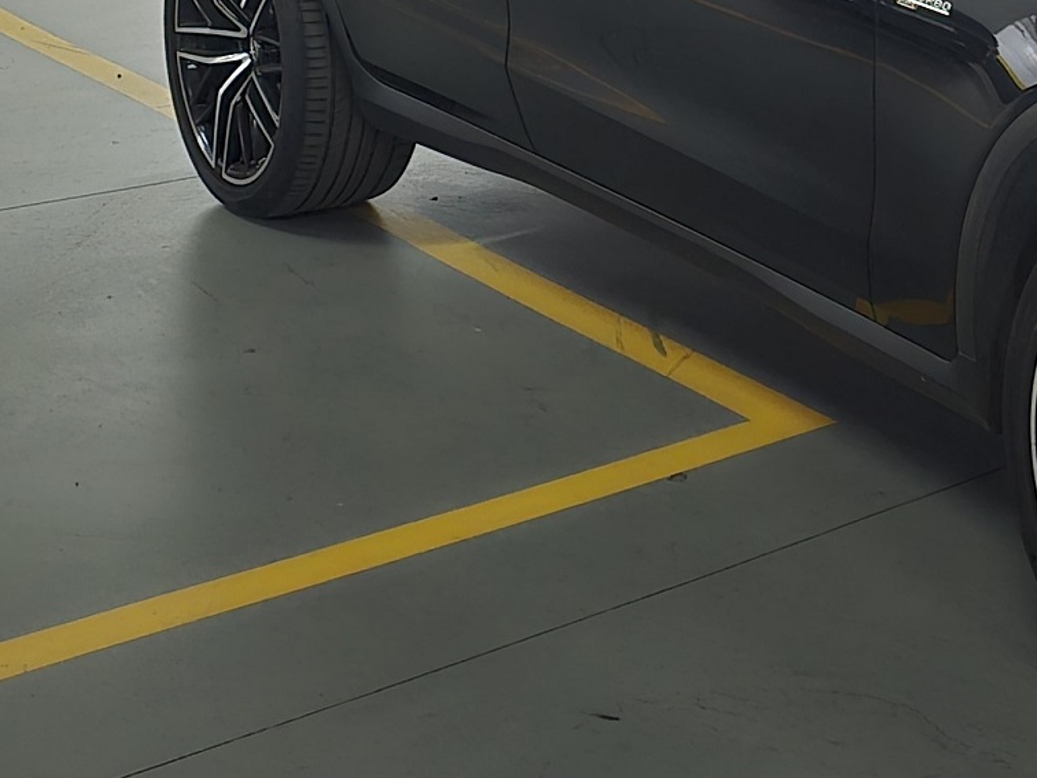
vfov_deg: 19.3
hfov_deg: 24.7
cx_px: 1173
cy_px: -73
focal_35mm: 73
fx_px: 2187
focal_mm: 6.3
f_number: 1.7
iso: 2500
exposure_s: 1/24
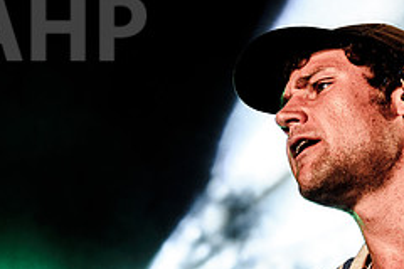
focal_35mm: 169
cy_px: 227
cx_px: 374
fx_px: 1896
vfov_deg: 8.1
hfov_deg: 12.1
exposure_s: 1/2000
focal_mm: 70
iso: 1600
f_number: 2.8
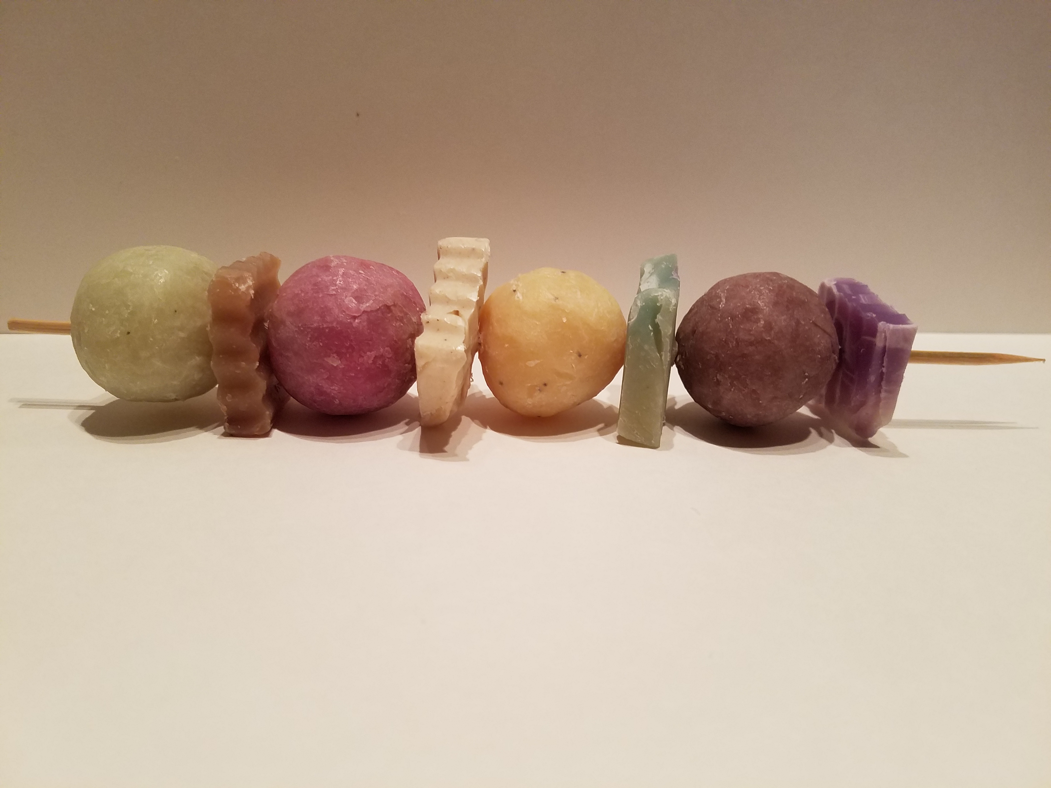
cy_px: 394
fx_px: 789
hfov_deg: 67.3
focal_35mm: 26
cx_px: 526
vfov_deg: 53.1
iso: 125
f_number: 1.7
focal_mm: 4.2
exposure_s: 1/30
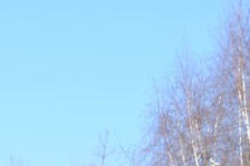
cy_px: 354
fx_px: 1783
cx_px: -363
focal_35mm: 257
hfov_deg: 7.5
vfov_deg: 5.2
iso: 100
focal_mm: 32
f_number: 6.3
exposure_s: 1/160
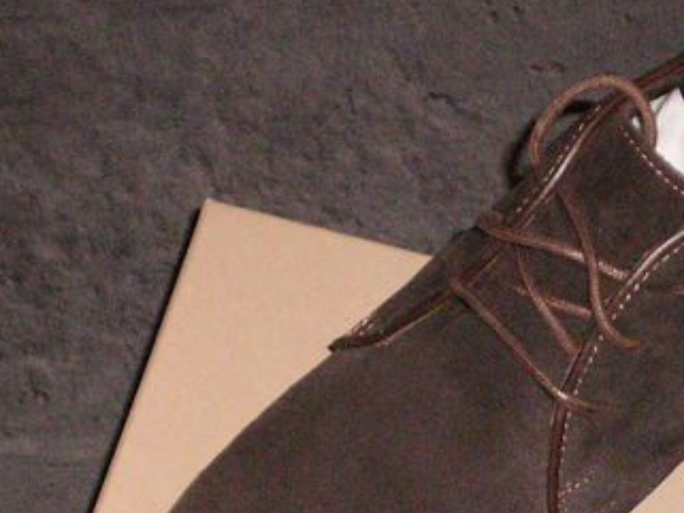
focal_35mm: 165
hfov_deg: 11.9
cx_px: 624
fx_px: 3262
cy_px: 651
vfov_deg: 8.9
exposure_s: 1/250
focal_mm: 9.3
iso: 400
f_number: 3.9
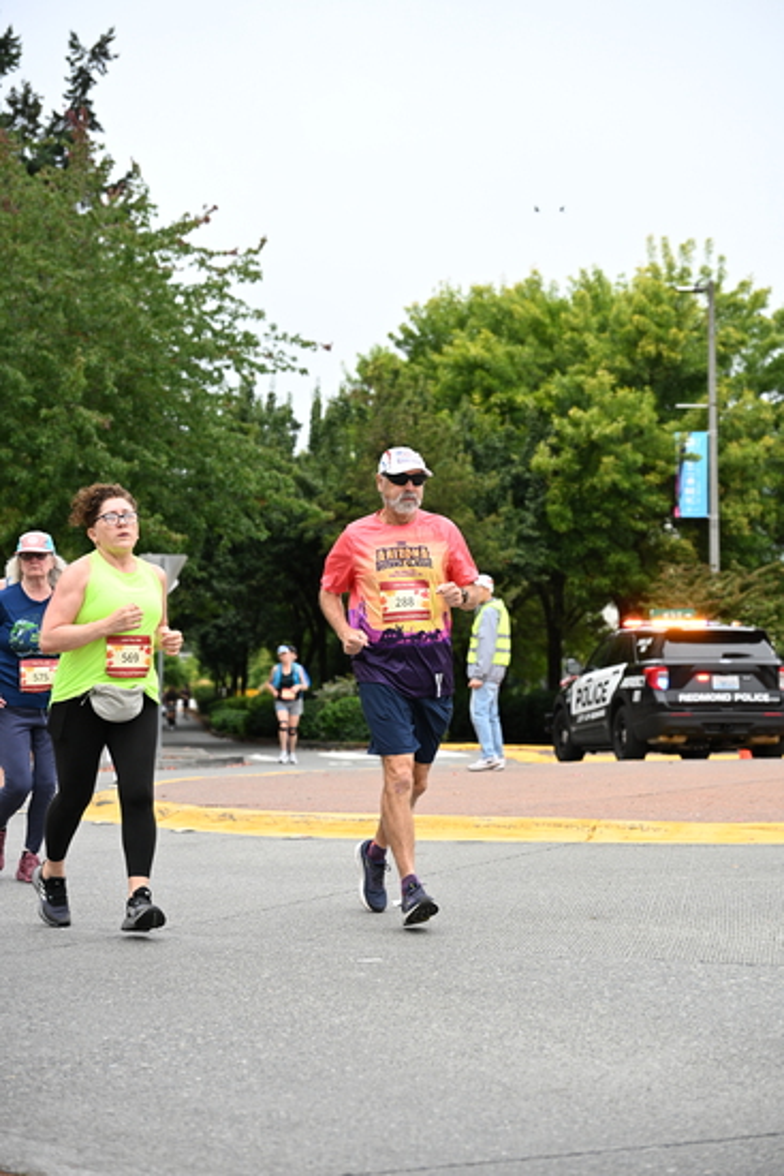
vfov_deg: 28.4
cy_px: 588
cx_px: 392
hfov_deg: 19.2
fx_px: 2318
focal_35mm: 71
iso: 1600
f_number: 4
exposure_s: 1/800
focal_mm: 71
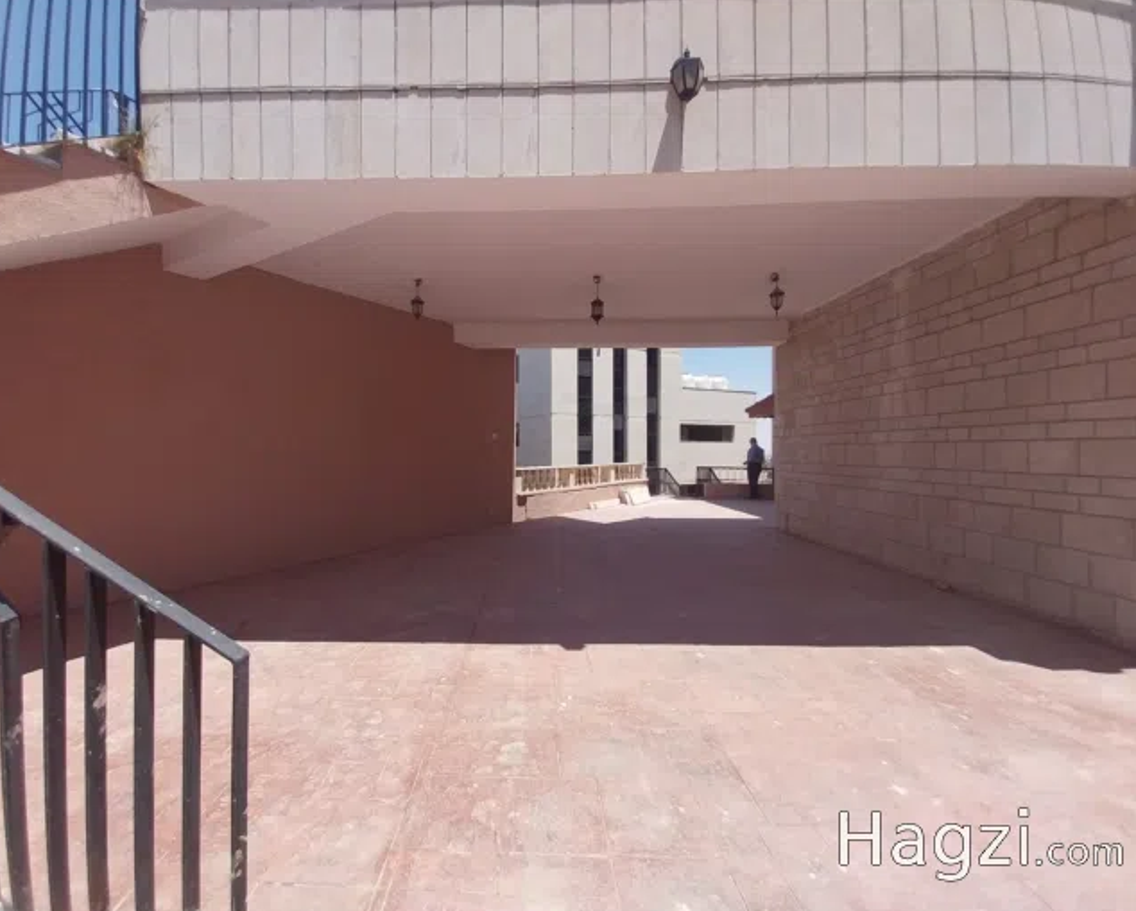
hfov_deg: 100.5
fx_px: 471
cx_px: 532
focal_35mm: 14
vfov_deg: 88.0
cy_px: 447
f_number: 2.2
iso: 65
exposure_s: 1/1339
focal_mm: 1.3
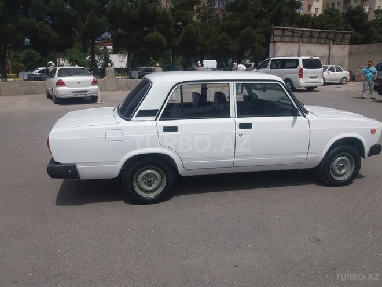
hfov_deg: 63.4
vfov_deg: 49.7
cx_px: 191
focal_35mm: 28
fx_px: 309
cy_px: 144
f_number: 1.9
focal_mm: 3.7
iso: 64
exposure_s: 1/4258
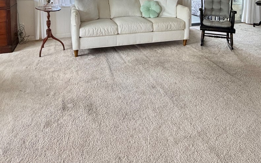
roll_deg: -0.1
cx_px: 127
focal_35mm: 30
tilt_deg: -4.5
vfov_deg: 35.9
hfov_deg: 62.9
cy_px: -15
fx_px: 213
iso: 125
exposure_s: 1/120
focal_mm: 2.22
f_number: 2.2
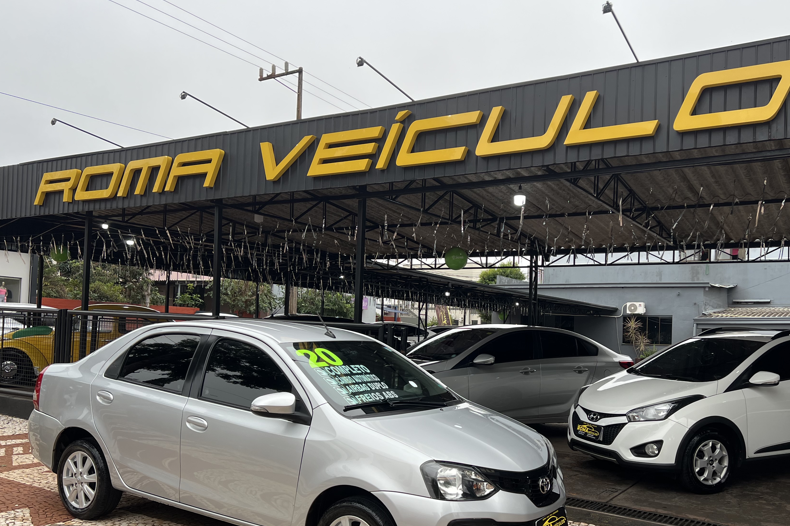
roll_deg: -2.1
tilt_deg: +1.7
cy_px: 321
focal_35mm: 33
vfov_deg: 39.8
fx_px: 724
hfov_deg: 56.9
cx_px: 464
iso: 50
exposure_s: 1/549
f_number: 1.5
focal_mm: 5.7
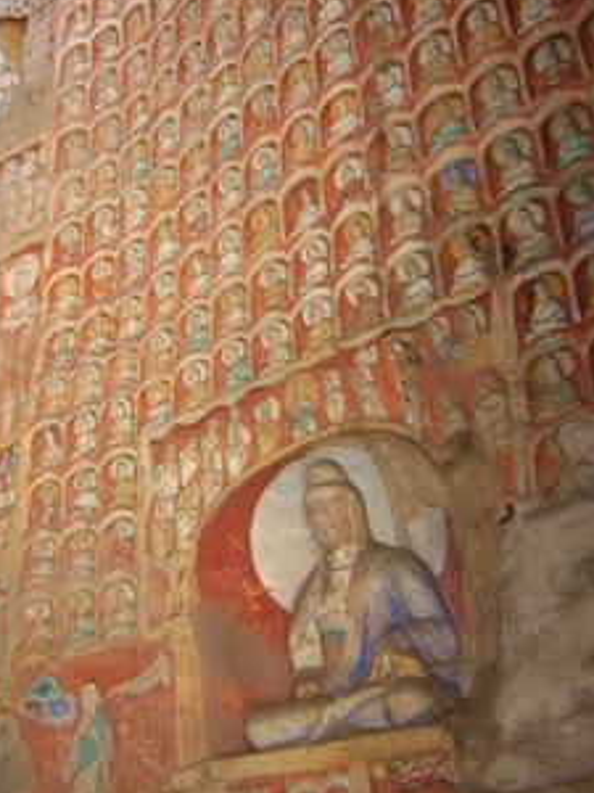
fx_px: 1098
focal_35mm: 48
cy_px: 444
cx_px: 238
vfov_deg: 39.6
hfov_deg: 30.2
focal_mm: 4.7
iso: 50
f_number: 2.6
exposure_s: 1/7.3
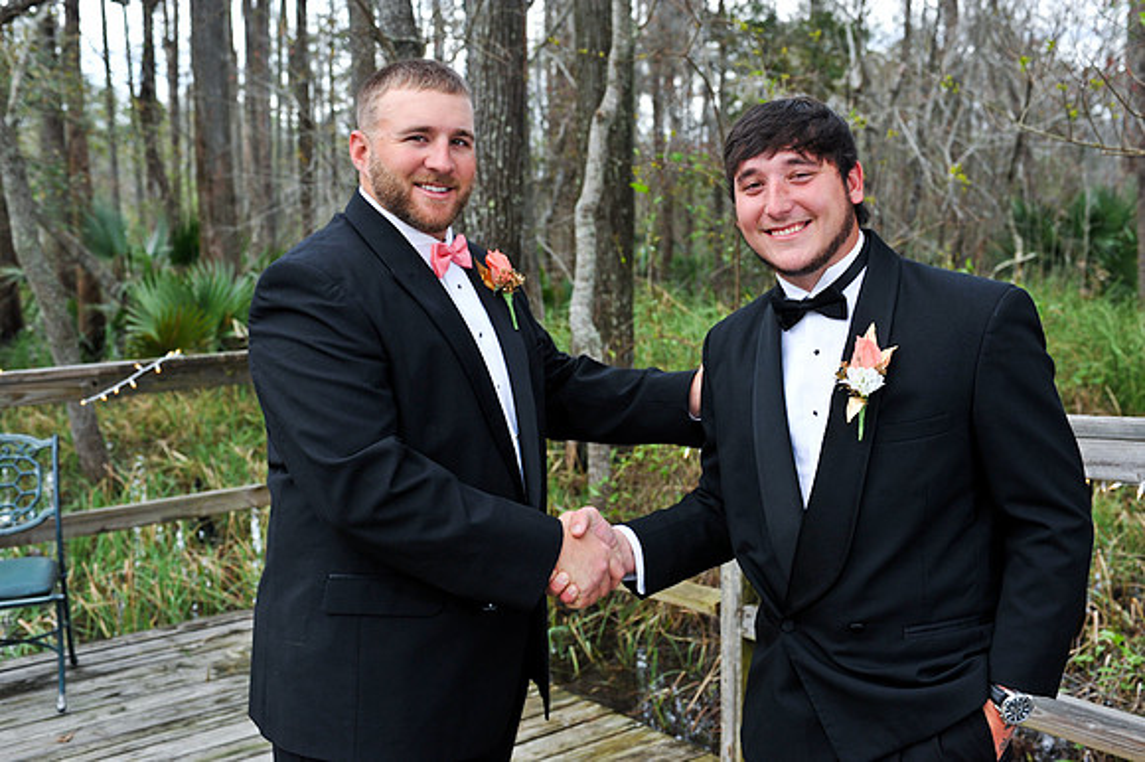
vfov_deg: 29.8
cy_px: 381
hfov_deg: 43.6
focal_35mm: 45
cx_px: 572
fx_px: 1430
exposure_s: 1/160
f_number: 5.6
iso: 320
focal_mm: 45
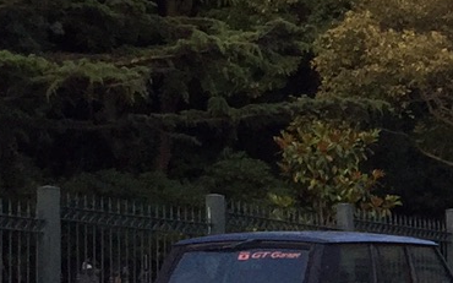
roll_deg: +1.6
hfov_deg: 10.7
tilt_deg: +0.7
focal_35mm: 170
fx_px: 2098
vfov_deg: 7.6
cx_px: 1061
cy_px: 344
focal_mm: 4.15
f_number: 2.2
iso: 32
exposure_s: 1/408
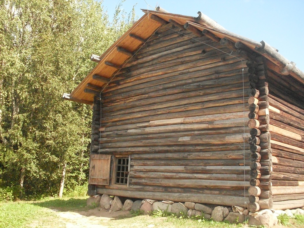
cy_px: 114
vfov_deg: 37.7
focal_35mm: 38
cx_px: 152
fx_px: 334
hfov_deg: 49.0
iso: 400
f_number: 8.4
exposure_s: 1/250
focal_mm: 6.3
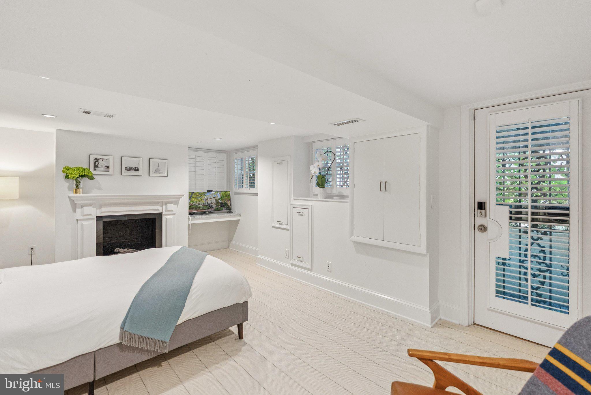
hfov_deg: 96.7
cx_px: 296
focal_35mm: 16
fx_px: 263
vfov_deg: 73.8
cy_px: 198
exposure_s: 1/125
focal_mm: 16
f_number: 3.5
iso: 1250
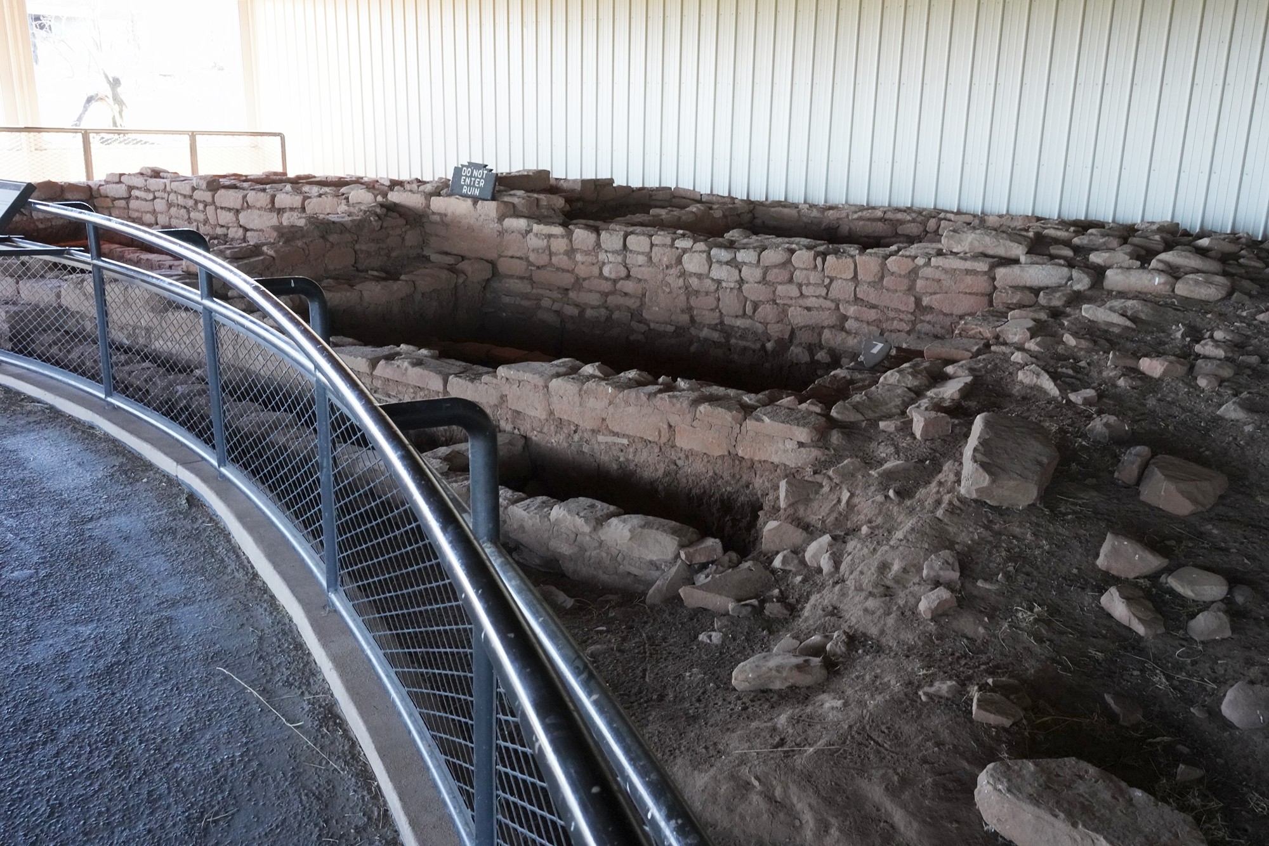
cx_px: 634
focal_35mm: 32
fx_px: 1128
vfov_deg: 41.1
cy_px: 423
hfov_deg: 58.7
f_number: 14
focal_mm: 32
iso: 6400
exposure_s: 1/100
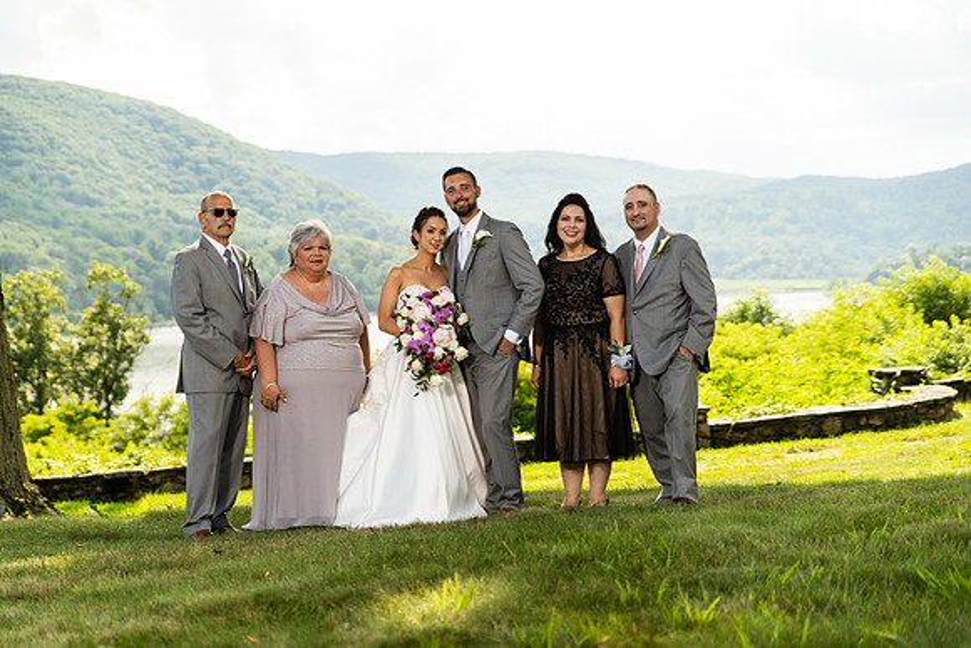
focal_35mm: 70
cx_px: 486
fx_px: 1888
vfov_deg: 19.5
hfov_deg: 28.8
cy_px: 324
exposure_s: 1/4000
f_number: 2.8
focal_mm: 70
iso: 1000
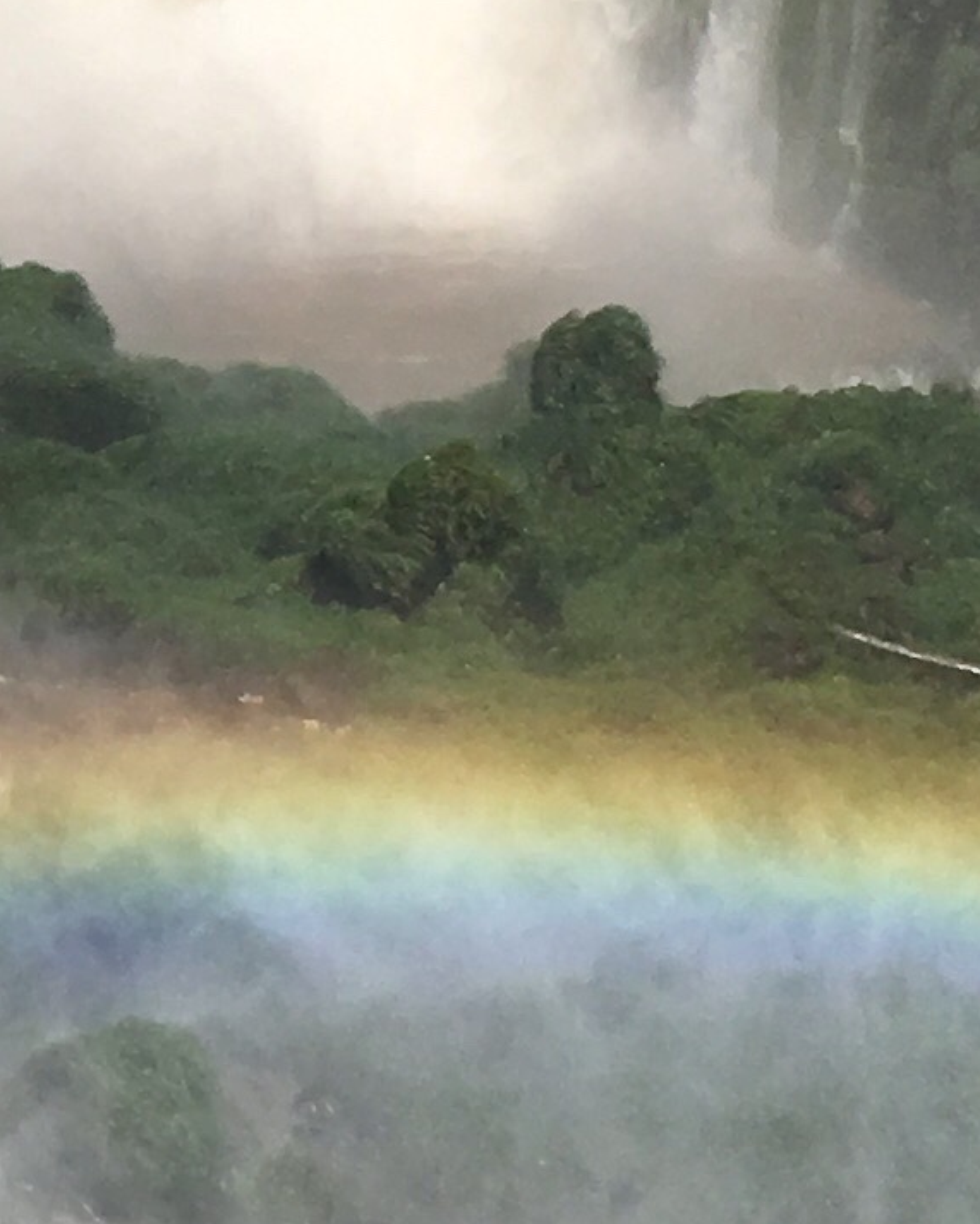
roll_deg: -1.0
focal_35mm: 160
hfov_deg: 9.4
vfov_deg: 12.0
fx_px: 5797
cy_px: 227
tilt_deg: -12.4
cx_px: -498
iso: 25
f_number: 2.2
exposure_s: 1/3663
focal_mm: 4.15
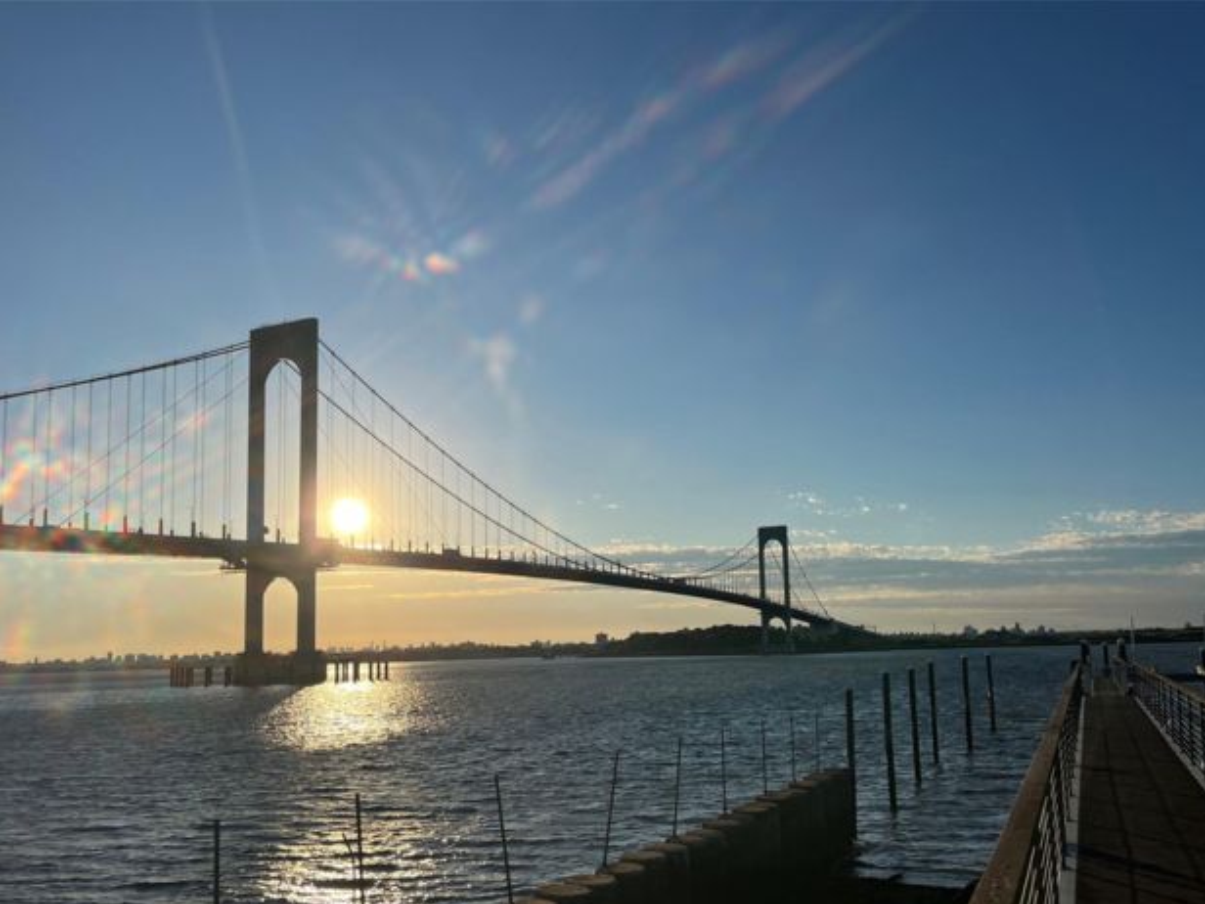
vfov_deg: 51.3
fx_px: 940
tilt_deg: +6.3
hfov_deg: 65.3
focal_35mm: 27
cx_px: 624
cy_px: 468
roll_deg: +1.8
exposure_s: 1/7353
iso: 50
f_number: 1.6
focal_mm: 5.1
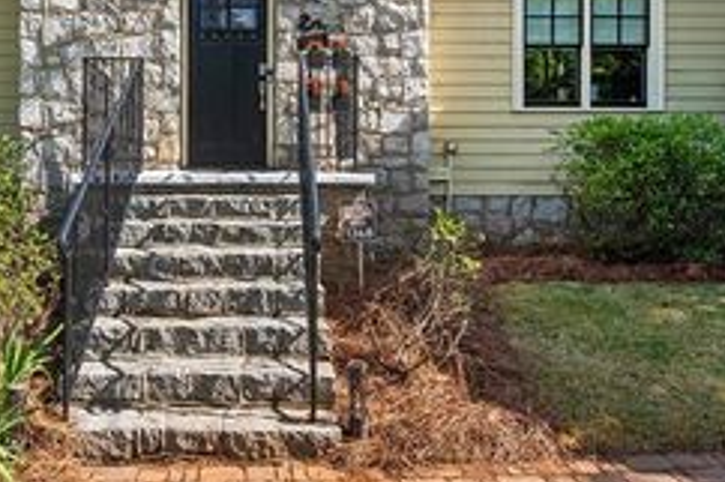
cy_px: 181
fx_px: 624
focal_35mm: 31
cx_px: 234
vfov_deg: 42.0
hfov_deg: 58.8
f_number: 11
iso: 400
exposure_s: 1/250
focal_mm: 15
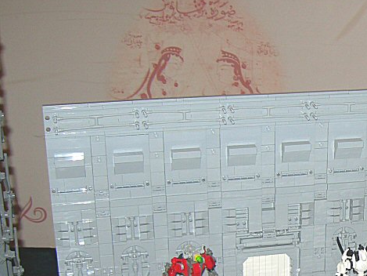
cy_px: 257
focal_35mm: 83
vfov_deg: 17.5
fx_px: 880
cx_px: 400
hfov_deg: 22.3
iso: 50
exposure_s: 1/60.1
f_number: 2.8
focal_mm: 7.8
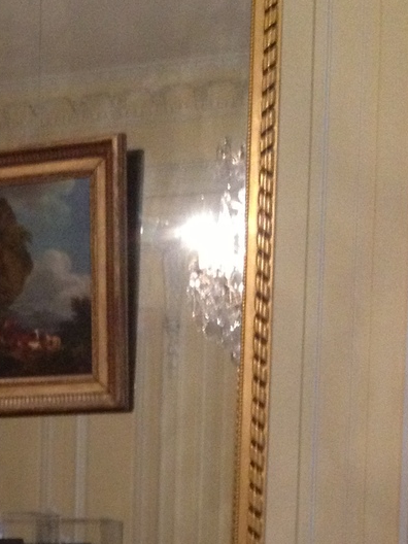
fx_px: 1666
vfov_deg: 17.7
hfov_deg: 13.6
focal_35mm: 106
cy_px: 647
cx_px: -73
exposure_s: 1/15
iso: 400
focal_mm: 4.28
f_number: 2.4
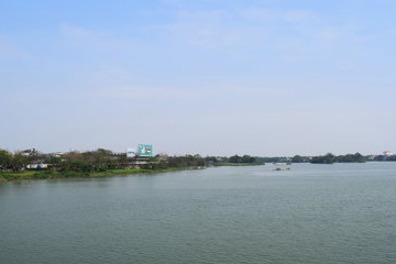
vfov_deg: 43.6
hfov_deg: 61.9
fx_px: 330
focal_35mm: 30
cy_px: 139
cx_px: 199
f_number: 11
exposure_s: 1/500
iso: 250
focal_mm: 18
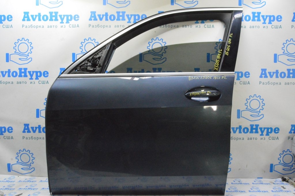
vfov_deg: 47.9
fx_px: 221
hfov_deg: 67.4
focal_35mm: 27
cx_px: 148
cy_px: 98
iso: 6400
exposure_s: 1/20
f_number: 20
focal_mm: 18
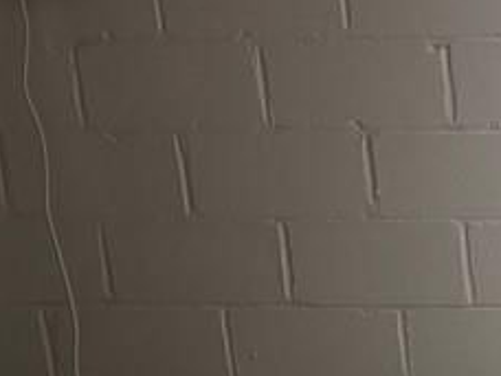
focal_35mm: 117
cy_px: 275
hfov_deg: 13.6
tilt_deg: -13.7
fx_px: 1693
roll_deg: +0.5
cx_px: 1083
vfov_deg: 12.6
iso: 80
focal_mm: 5.96
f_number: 1.6
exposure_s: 1/60
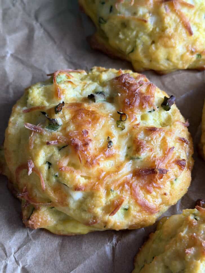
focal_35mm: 48
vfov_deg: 39.7
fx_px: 379
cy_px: 136
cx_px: 102
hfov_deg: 30.3
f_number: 1.8
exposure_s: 1/60
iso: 250
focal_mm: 6.8
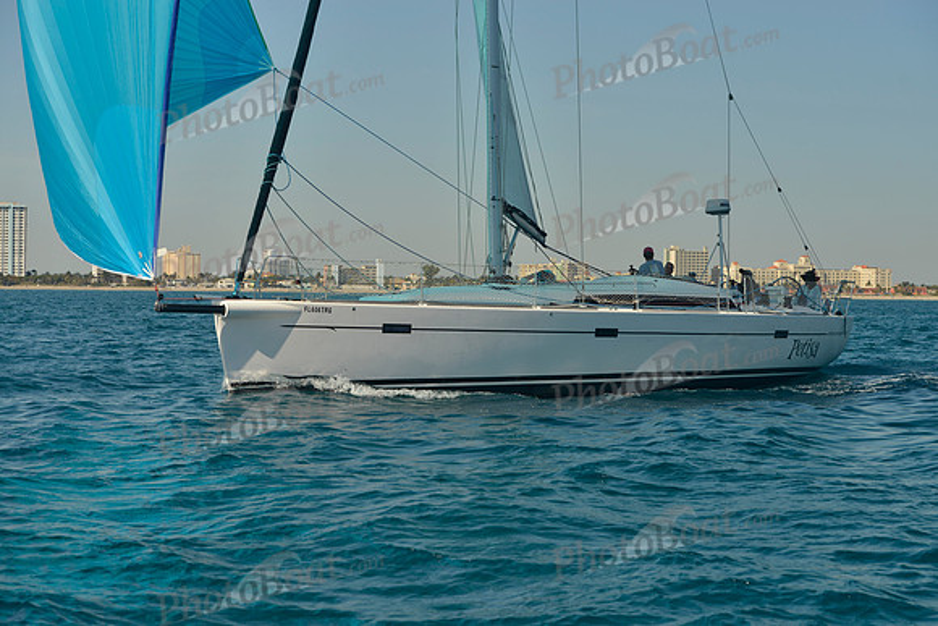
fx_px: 1824
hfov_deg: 28.8
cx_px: 469
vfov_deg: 19.5
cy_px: 313
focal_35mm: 70
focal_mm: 70
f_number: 7.1
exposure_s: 1/640
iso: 200
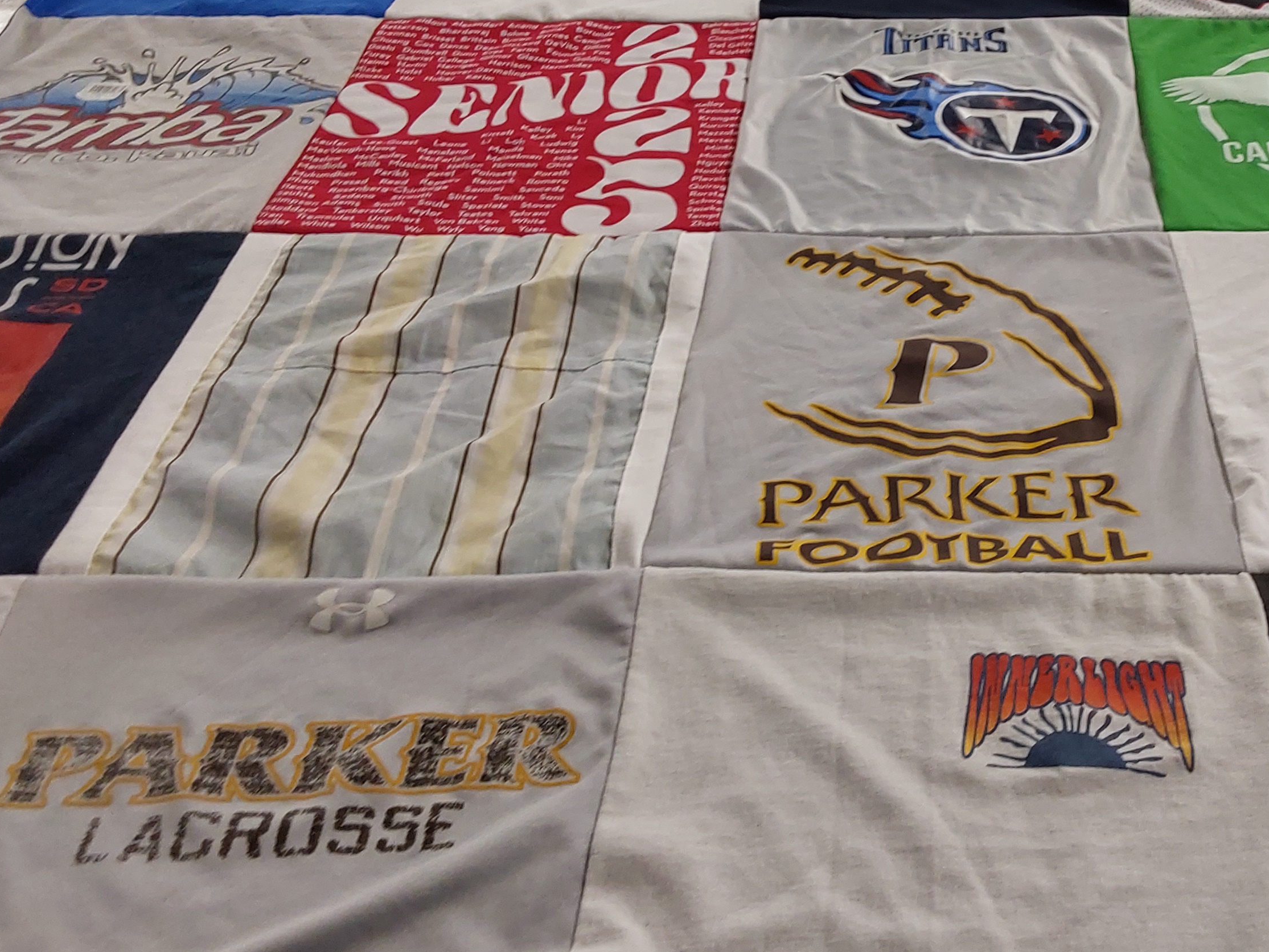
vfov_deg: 35.0
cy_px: 366
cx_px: 917
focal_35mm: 41
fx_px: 1503
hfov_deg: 44.6
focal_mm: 2.91
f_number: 1.9
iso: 80
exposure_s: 1/60
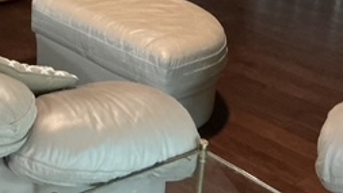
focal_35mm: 80
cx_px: -1
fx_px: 727
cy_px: -96
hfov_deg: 25.2
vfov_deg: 14.1
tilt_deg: -9.6
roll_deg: -1.7
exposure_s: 1/30
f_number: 1.8
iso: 320
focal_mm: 3
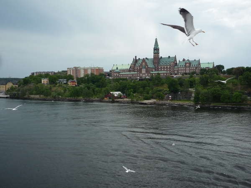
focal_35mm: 36
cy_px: 94
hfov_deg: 51.4
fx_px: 261
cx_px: 126
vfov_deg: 39.7
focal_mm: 6.3
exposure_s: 1/500
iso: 100
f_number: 3.8
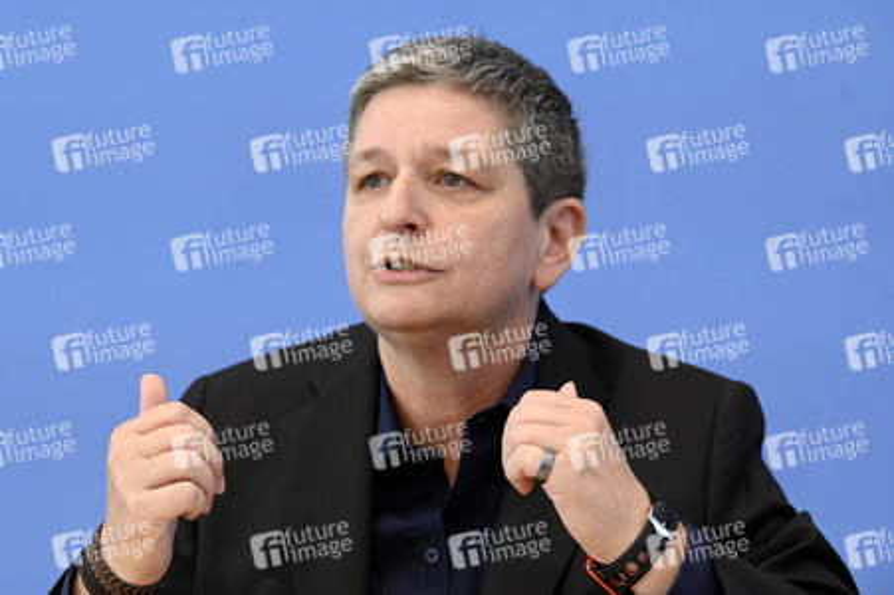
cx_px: 447
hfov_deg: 15.2
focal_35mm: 135
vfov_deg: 10.1
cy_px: 298
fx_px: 3350
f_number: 5
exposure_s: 1/800
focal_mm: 135
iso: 3200
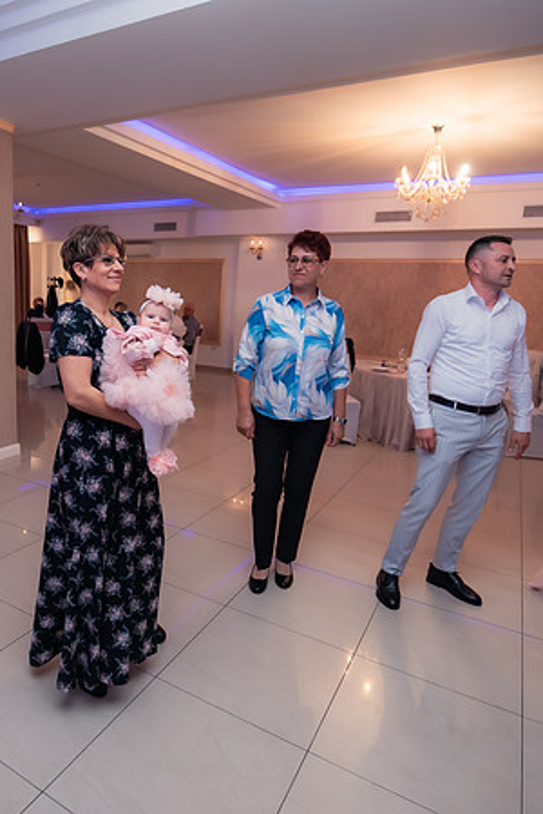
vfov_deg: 75.8
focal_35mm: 23
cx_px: 154
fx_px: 524
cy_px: 402
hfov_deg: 53.0
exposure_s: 1/200
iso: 1600
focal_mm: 15
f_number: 2.8
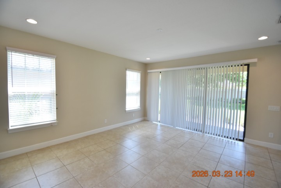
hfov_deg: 100.4
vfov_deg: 77.3
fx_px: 117
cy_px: 94
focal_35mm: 15
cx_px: 140
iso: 800
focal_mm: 10
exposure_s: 1/350
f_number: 3.5
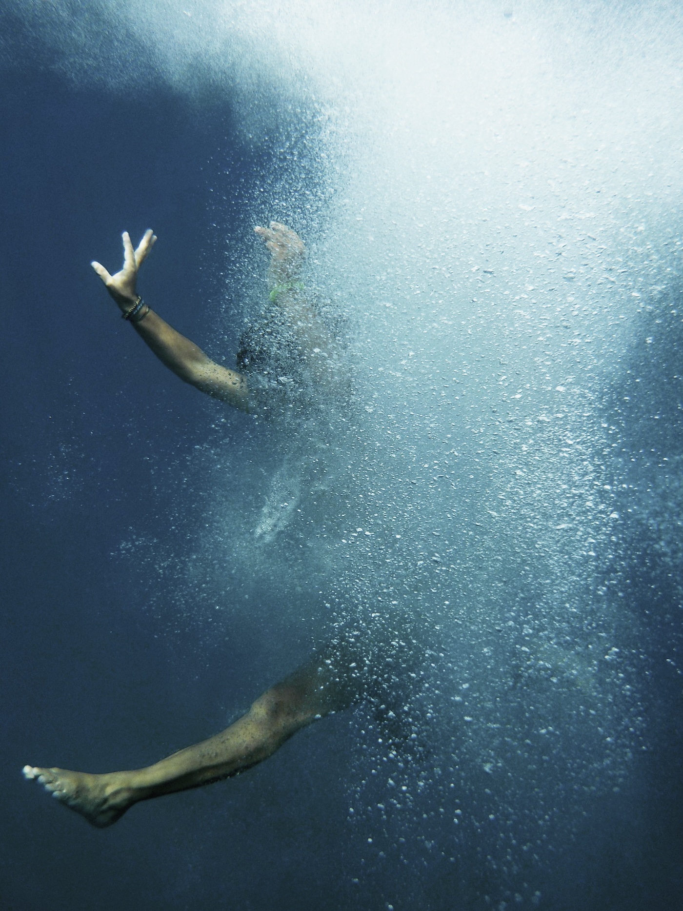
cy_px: 456
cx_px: 342
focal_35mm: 30
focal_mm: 4.1
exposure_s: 1/1250
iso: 125
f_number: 3.3
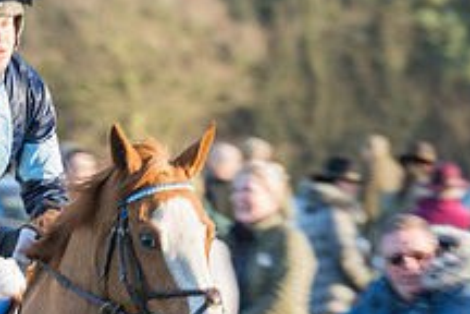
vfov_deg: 2.1
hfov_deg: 3.1
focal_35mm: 665
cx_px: -4
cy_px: 286
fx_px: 8681
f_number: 5.6
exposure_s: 1/125
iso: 200
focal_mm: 197
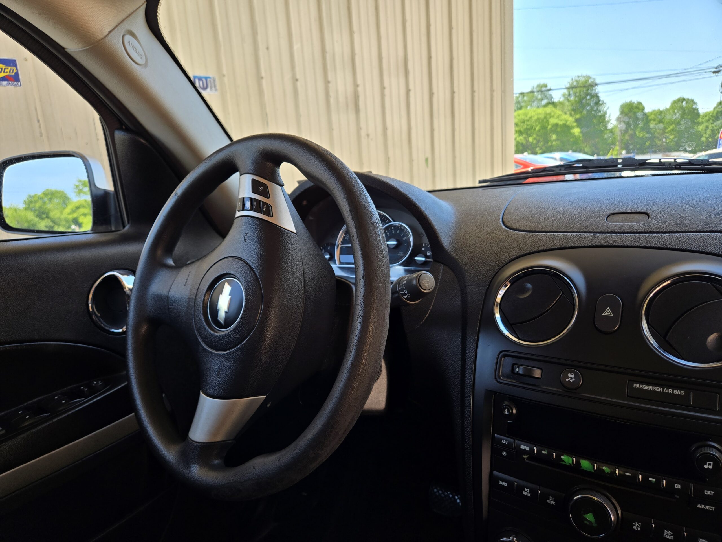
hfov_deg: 73.9
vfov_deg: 58.9
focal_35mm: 23
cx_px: 361
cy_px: 271
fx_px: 480
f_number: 1.8
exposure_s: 1/180
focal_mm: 5.4
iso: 32
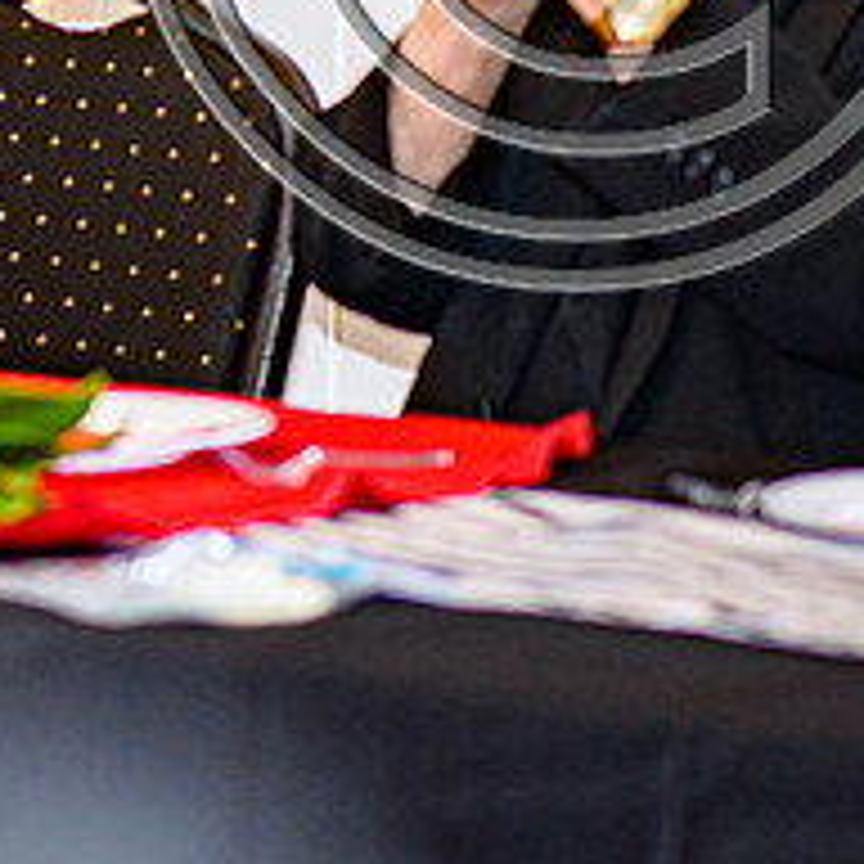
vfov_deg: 3.8
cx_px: -944
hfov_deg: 3.8
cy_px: -192
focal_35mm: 461
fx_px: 13018
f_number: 1.8
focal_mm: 105
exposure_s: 1/125
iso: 180
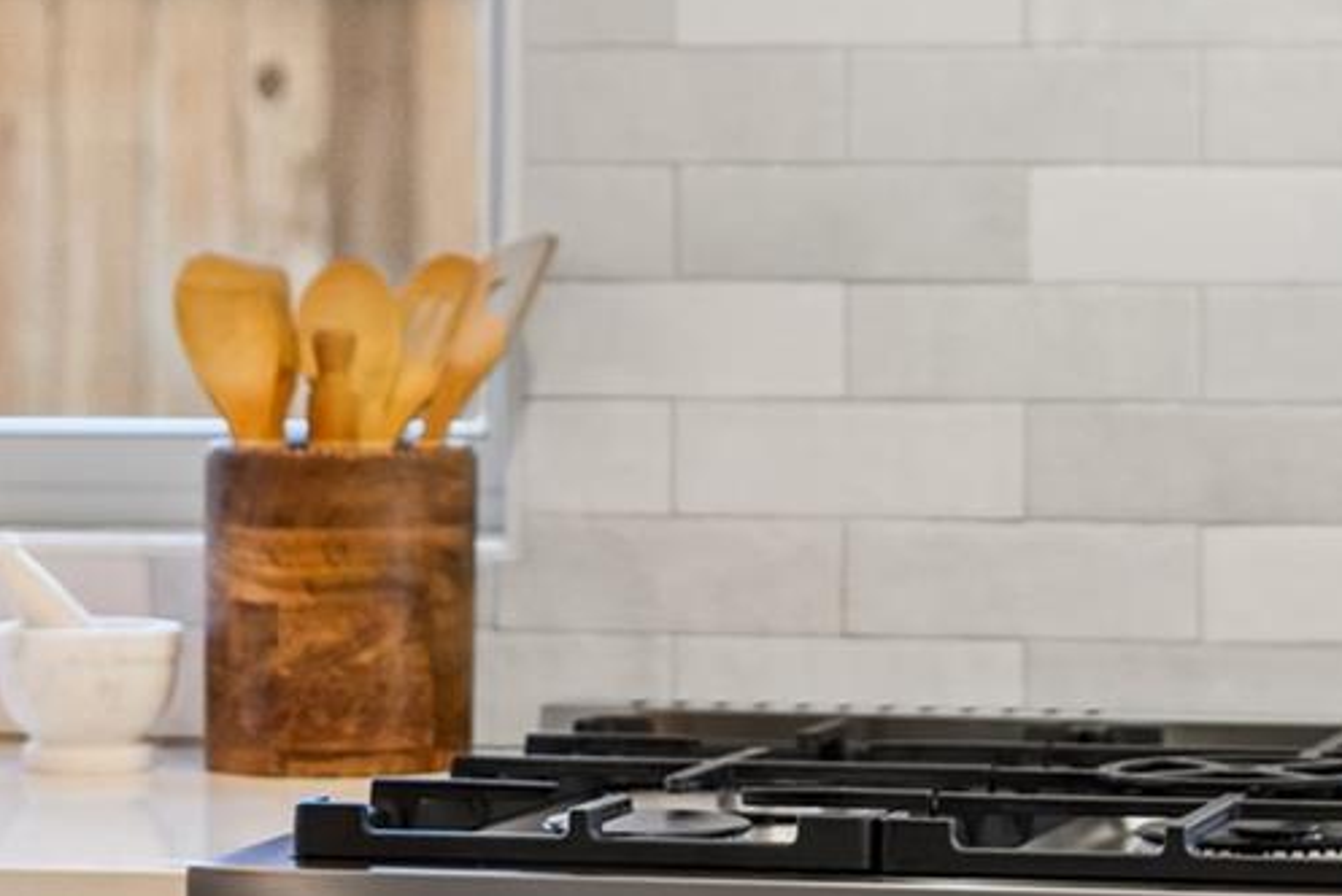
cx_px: 1077
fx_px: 6005
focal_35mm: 161
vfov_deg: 8.5
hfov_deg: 12.7
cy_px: 173
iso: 200
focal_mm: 50
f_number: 1.8
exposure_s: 1/3200
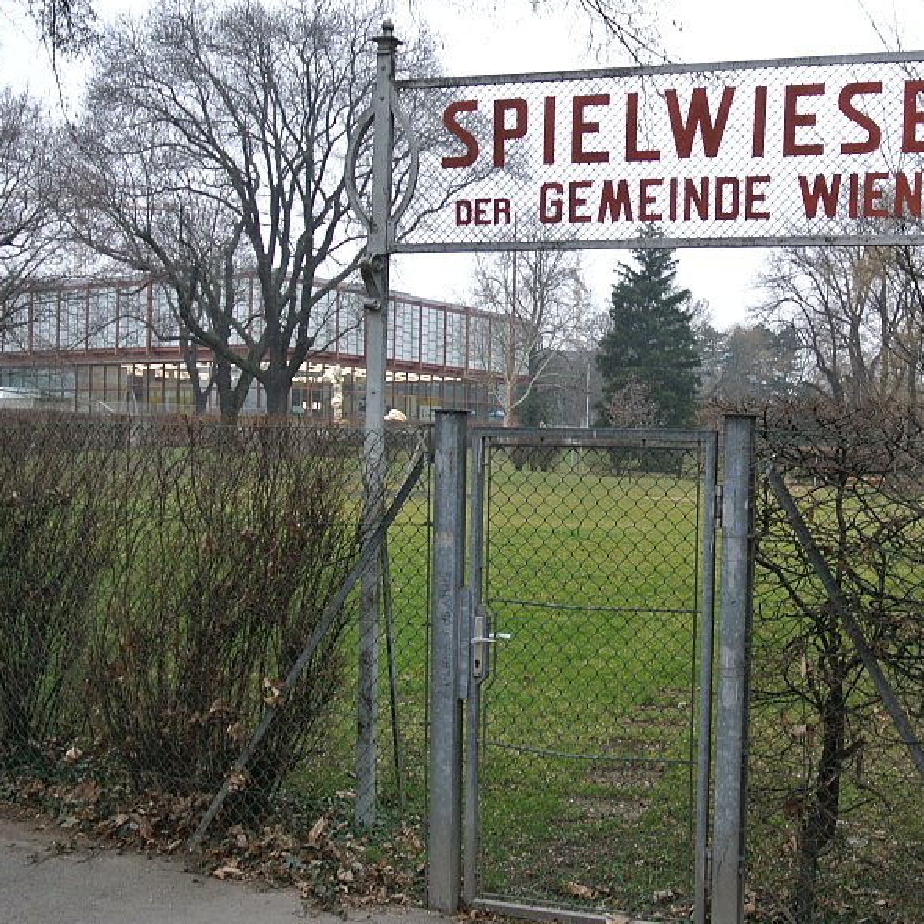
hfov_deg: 41.8
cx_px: 671
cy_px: 467
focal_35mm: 39
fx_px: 1178
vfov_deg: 42.8
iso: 200
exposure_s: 1/160
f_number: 3.5
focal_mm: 11.4
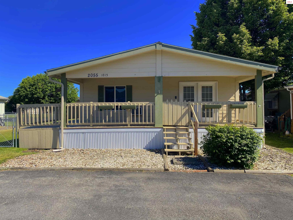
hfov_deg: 67.3
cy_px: 110
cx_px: 146
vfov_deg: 53.1
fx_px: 220
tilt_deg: -0.2
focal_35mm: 26
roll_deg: +1.1
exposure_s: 1/2105
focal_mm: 4.25
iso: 32
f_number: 1.8
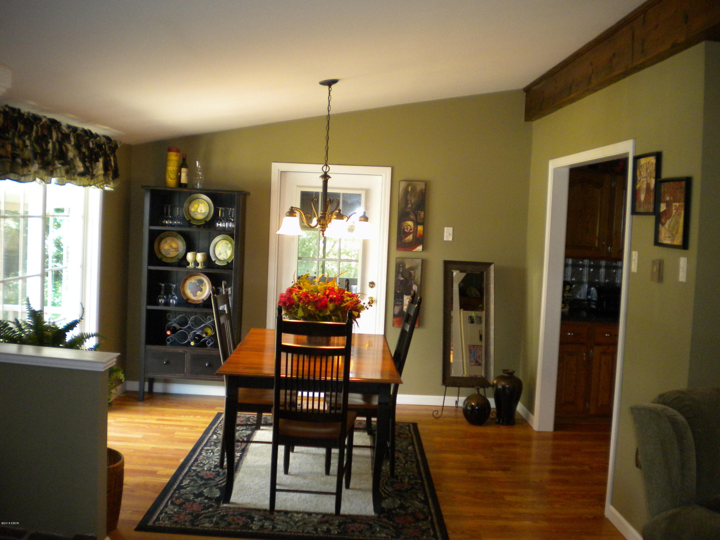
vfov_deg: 40.7
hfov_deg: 52.6
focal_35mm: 35
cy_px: 270
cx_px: 360
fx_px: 728
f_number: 3.1
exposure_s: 1/57.4
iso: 372
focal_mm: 6.3
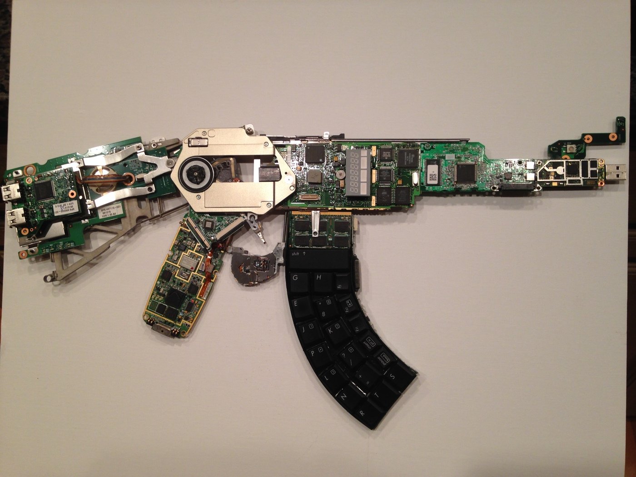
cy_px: 238
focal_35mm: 33
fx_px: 606
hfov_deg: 55.4
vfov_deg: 42.9
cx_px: 318
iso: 50
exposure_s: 1/20
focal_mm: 4.12
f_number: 2.4
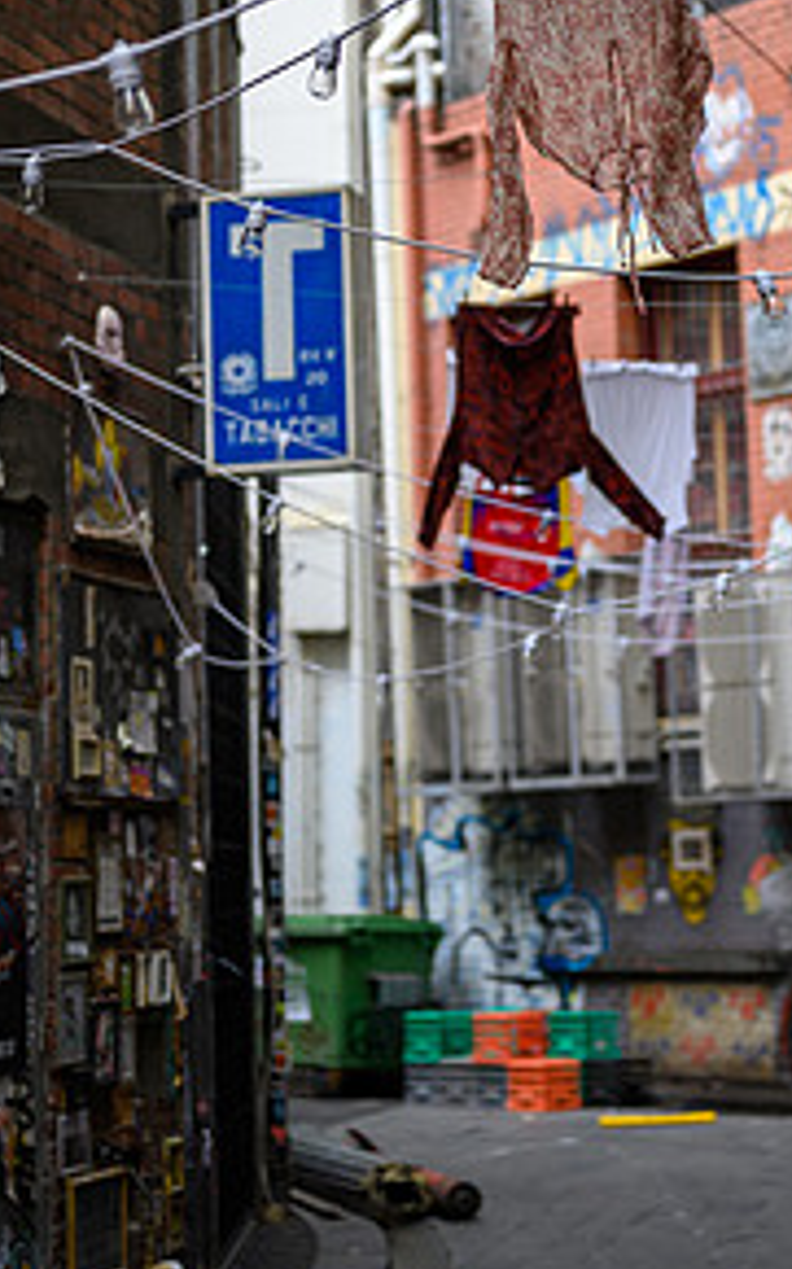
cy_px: 534
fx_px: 2731
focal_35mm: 79
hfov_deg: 16.4
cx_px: 578
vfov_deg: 26.1
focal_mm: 50
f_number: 2
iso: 64
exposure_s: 1/400
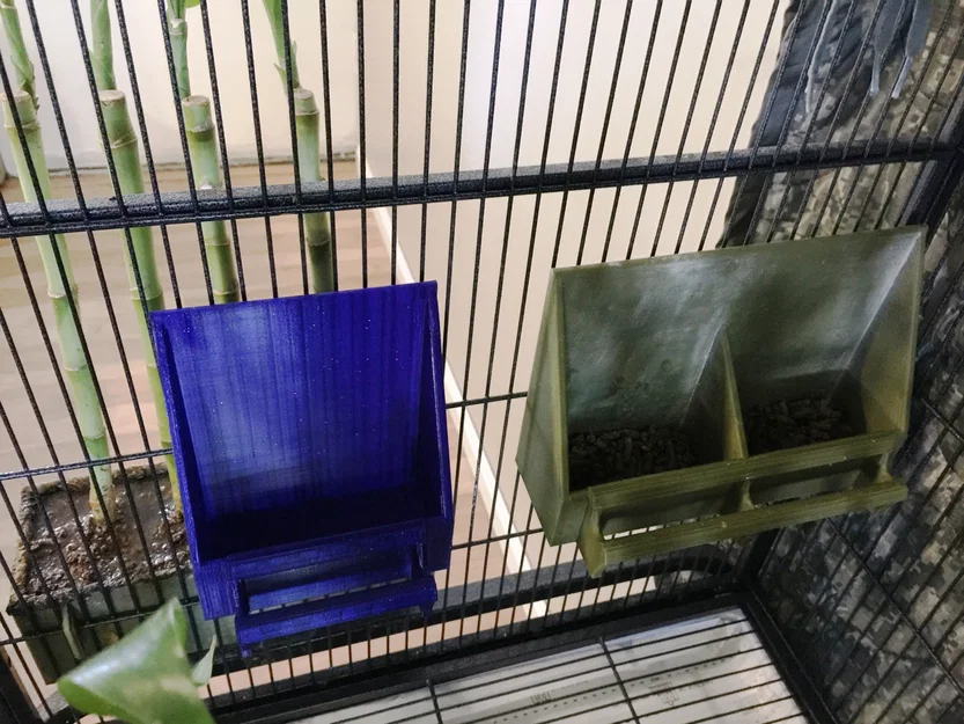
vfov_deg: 48.2
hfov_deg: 61.7
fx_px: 808
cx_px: 482
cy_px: 362
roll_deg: -6.9
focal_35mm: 29
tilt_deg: -40.7
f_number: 2.2
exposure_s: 1/4
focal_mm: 4.15
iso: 160
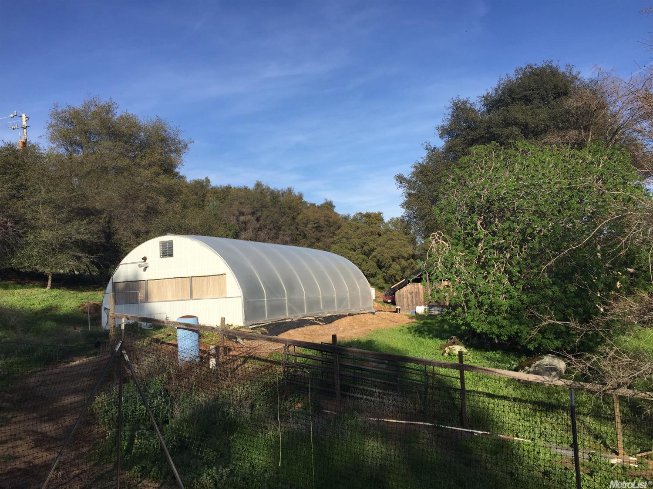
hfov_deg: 61.7
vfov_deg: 48.2
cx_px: 326
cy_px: 244
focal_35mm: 29
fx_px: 547
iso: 32
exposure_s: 1/1464
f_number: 2.2
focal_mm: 4.15
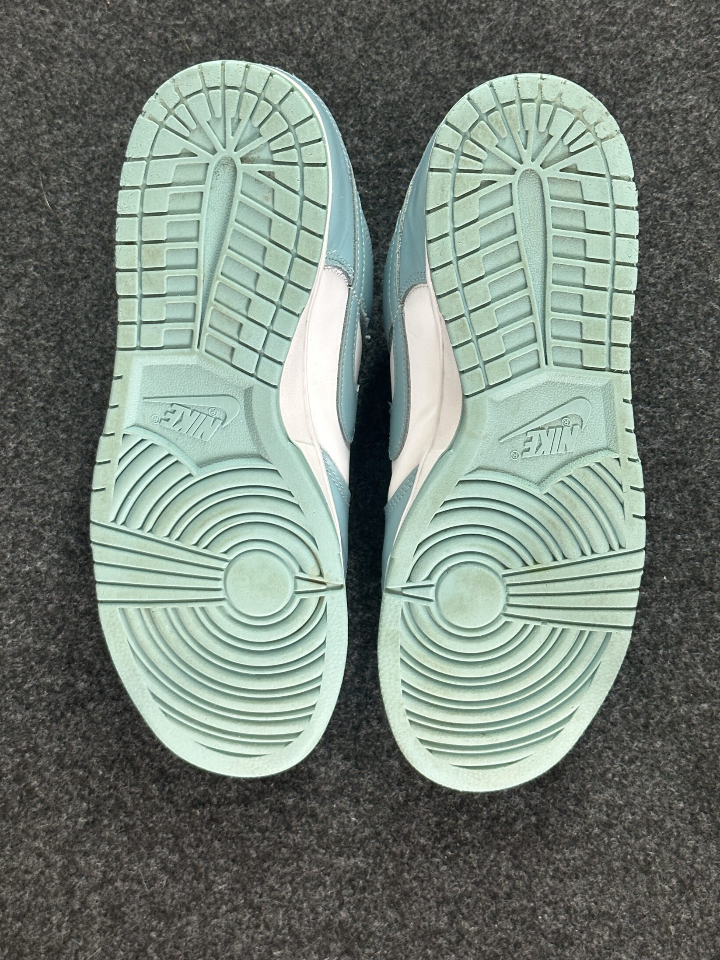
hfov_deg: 26.1
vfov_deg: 34.3
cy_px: 446
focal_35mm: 56
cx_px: 361
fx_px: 1553
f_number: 1.78
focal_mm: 6.86
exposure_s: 1/33
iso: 200
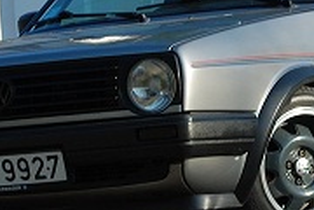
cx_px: 286
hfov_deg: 8.2
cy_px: 74
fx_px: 2180
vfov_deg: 5.5
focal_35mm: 250
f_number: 7.1
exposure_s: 1/200
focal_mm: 40
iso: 200
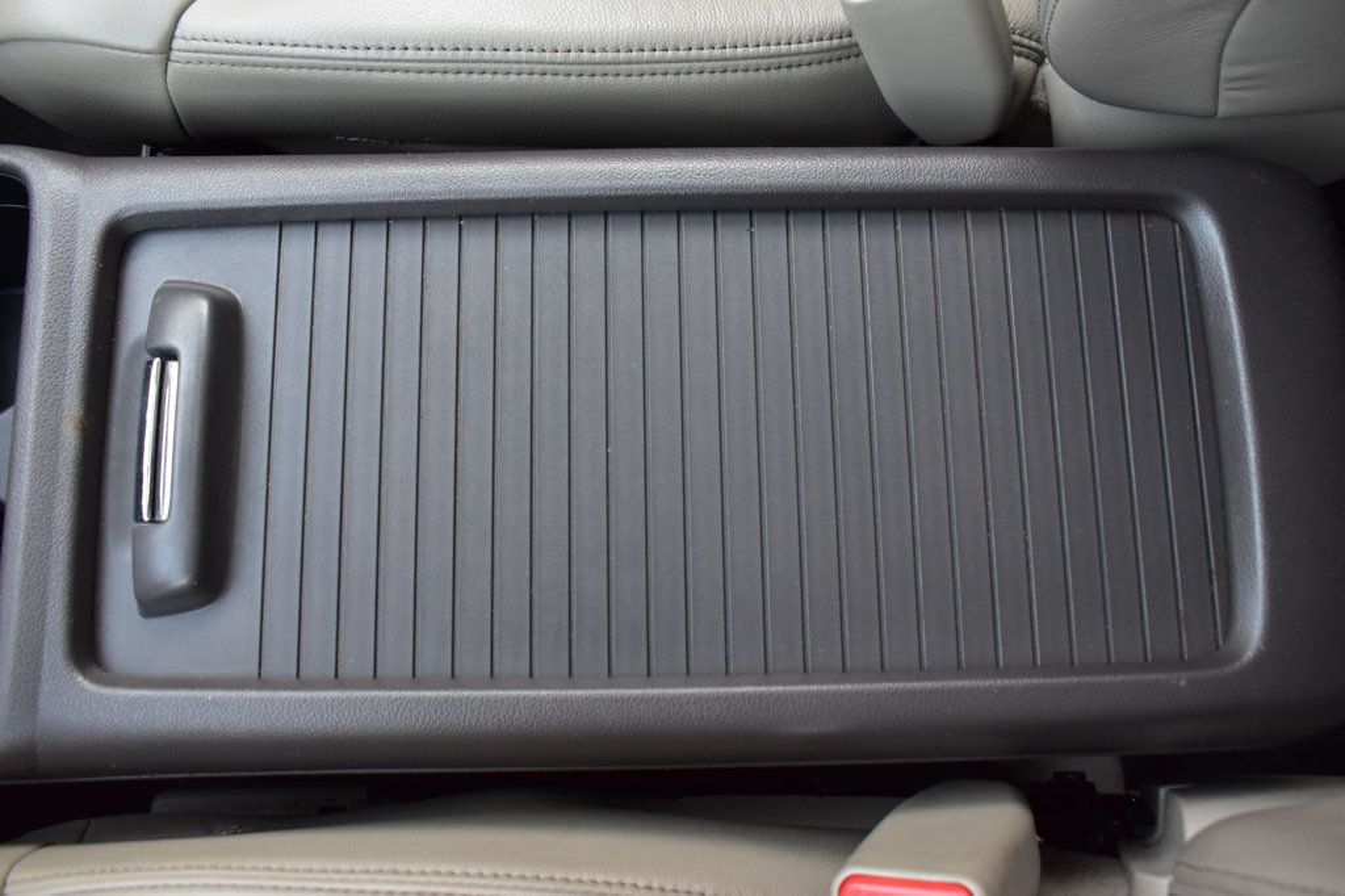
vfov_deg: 43.6
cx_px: 672
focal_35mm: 30
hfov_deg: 61.9
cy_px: 448
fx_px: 1120
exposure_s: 1/15
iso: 1400
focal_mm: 20
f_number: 6.3
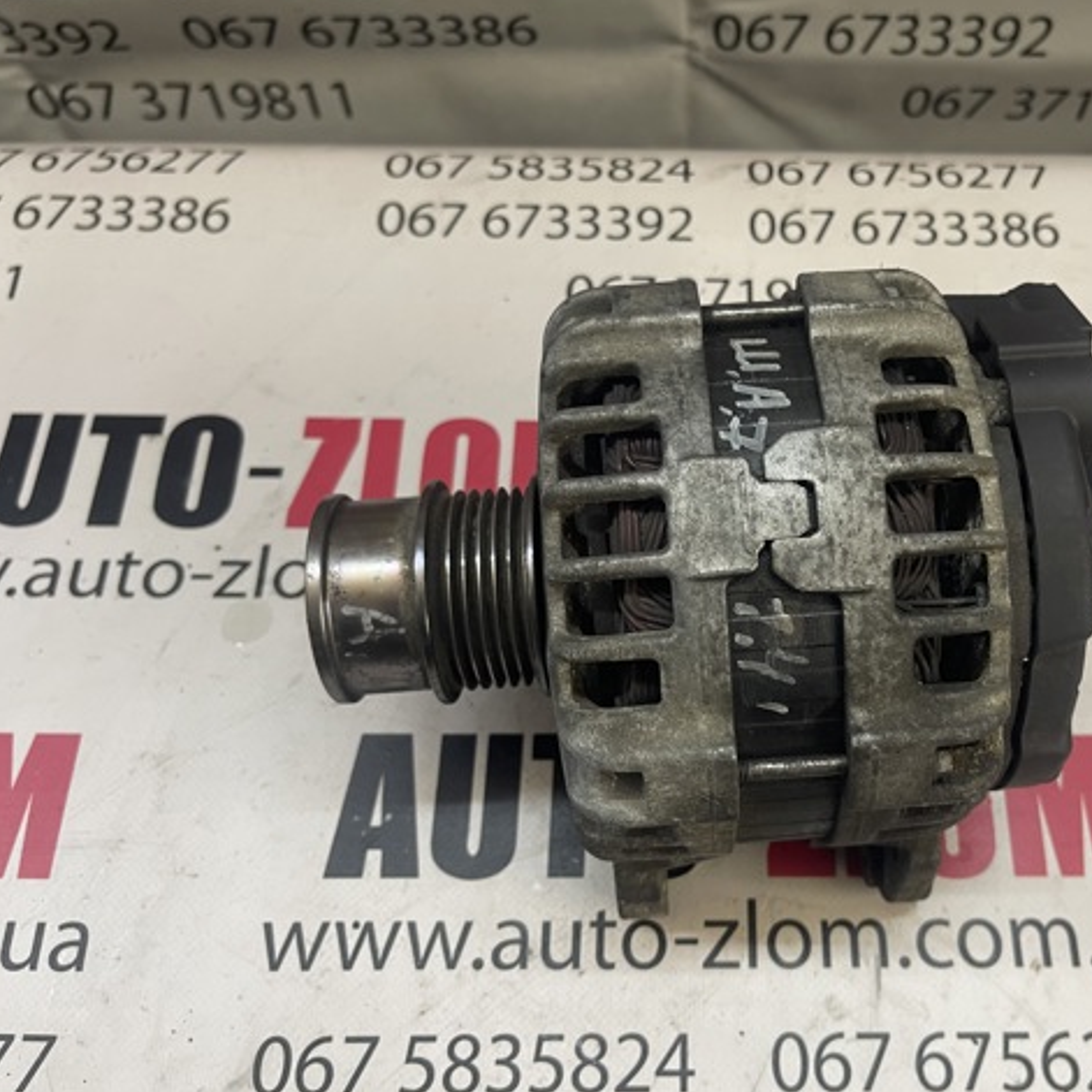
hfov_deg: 53.1
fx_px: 1071
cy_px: 544
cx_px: 714
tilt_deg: -64.2
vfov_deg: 54.0
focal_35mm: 30
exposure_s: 1/50
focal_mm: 5.1
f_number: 1.6
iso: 125
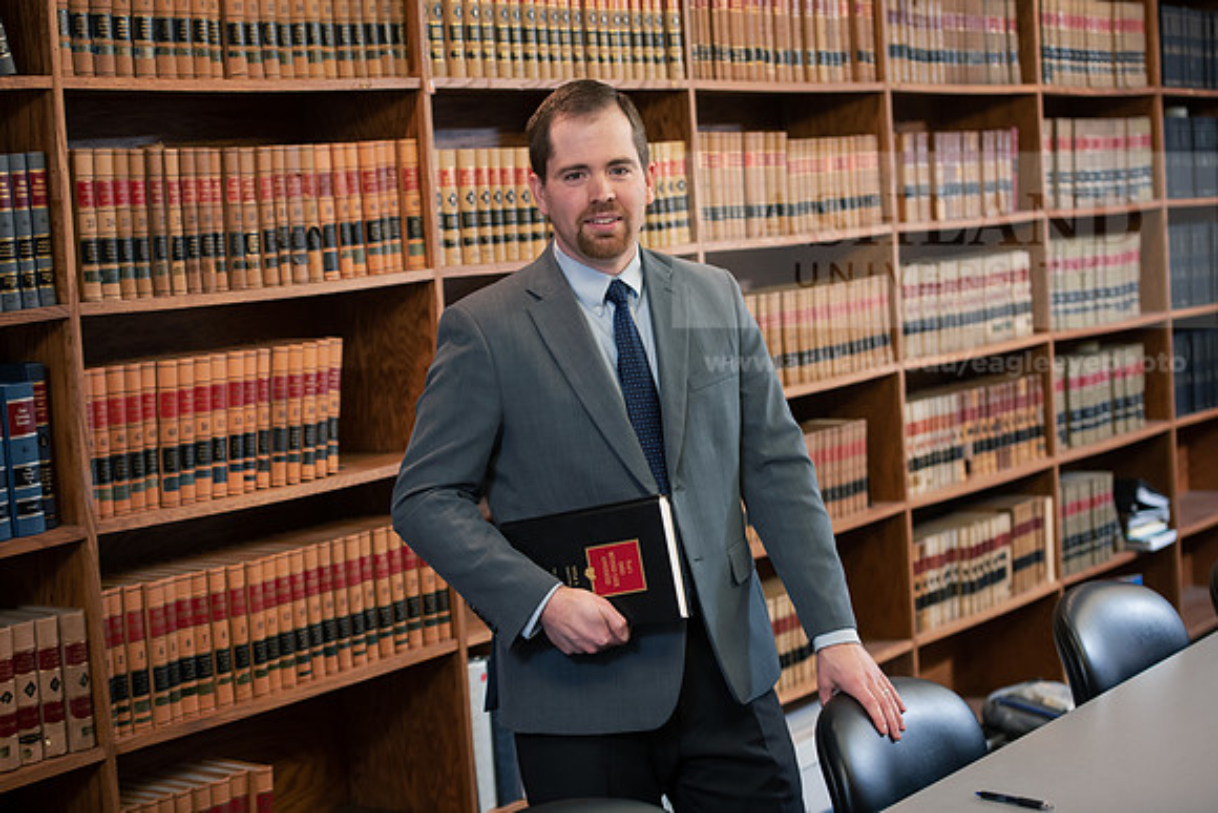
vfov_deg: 19.5
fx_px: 2369
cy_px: 406
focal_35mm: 70
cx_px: 609
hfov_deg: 28.8
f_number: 3.2
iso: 1000
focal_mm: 70
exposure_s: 1/125
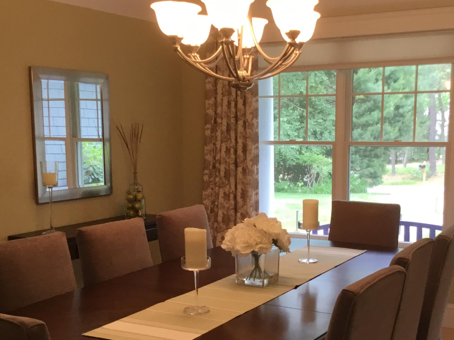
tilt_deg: -8.7
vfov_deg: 28.4
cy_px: 227
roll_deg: +0.8
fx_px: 669
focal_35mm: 51
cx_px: 255
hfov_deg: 37.4
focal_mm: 3.3
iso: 32
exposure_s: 1/40
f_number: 2.4
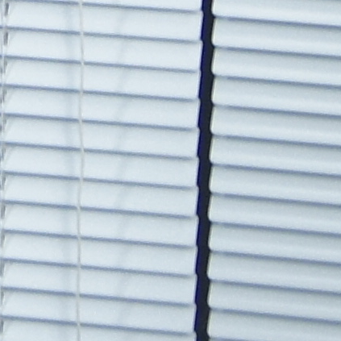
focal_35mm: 414
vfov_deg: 4.1
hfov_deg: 4.2
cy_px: -691
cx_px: -399
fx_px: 4614
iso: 800
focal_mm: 28
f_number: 4.5
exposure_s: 1/125
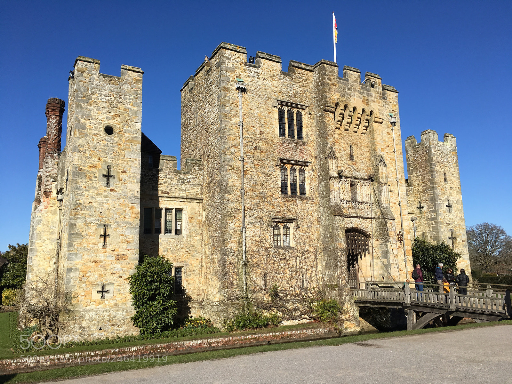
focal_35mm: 29
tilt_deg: +10.5
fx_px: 429
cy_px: 192
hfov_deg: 61.7
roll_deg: +1.6
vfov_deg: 48.2
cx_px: 256
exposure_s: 1/1876
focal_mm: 4.15
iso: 25
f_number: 2.2
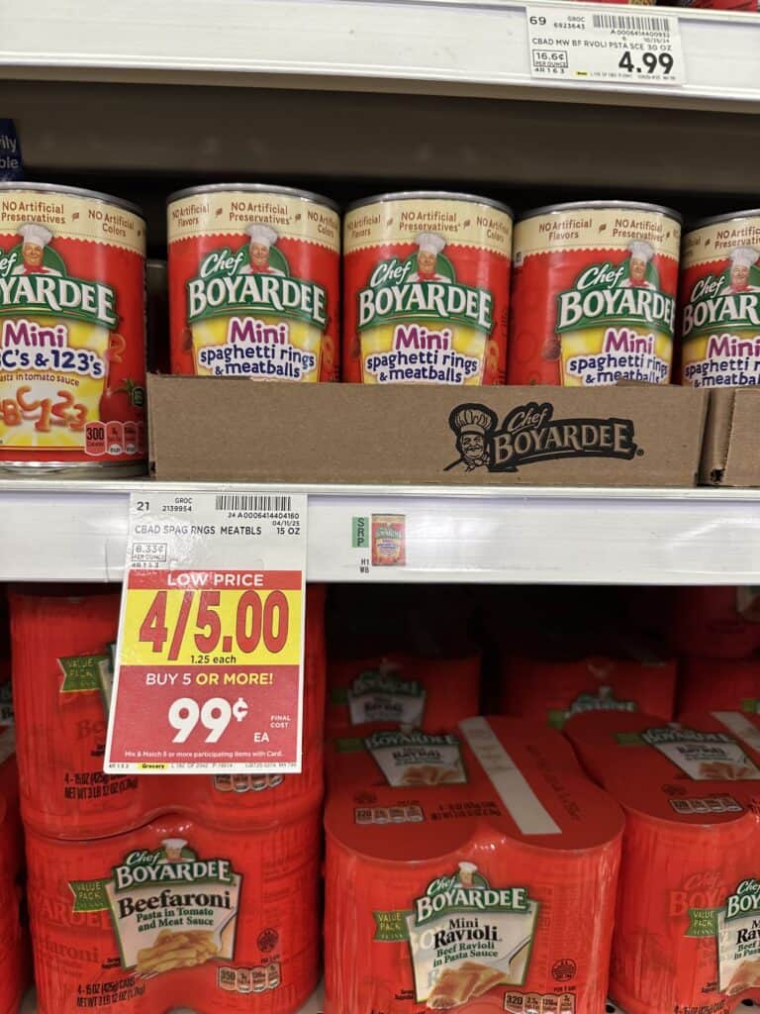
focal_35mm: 24
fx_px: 703
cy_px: 507
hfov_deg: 56.8
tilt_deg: -7.5
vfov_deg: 71.6
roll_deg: -0.1
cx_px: 380
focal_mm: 6.86
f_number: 1.78
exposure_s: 1/61
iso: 200
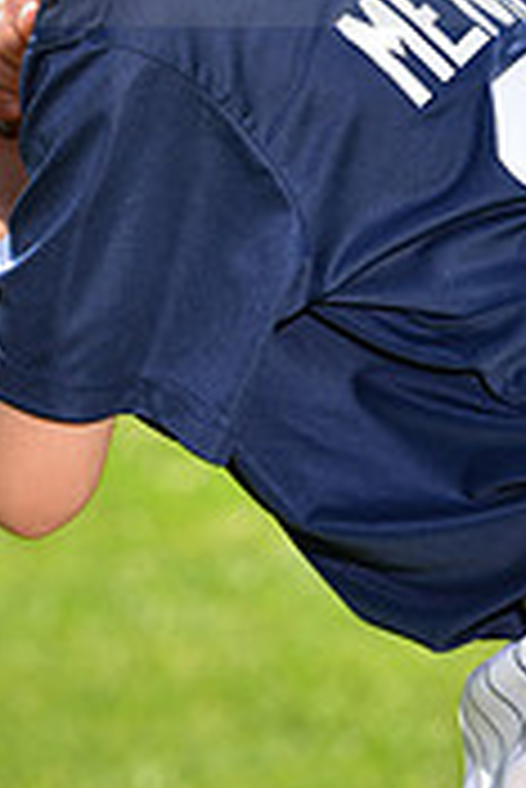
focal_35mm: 431
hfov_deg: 3.2
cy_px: -117
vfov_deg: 4.8
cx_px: 187
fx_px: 9427
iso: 100
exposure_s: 1/250
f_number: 5.6
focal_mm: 130
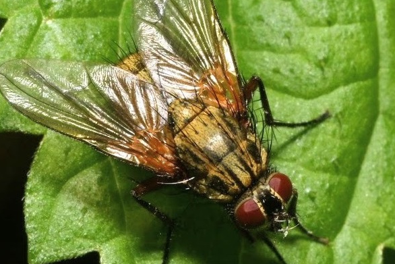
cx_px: 210
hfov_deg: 8.0
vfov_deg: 5.3
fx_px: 2829
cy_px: 124
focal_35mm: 258
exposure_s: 1/60
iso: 250
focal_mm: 105
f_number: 32
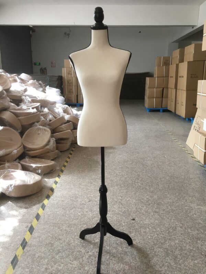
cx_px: 103
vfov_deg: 61.7
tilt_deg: -13.2
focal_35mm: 29
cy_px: 137
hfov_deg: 48.2
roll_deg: -1.0
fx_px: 230
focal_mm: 4.15
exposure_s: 1/33
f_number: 2.2
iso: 80
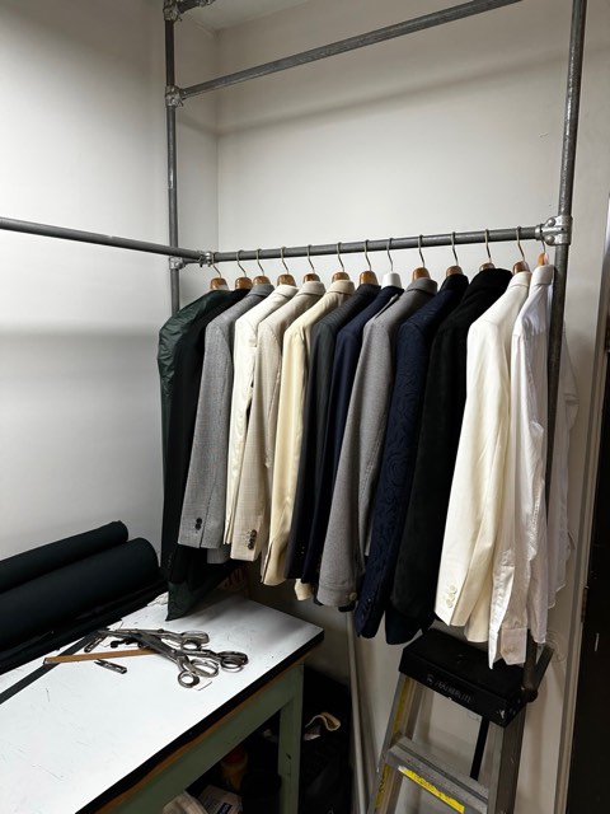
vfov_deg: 71.6
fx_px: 564
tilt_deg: -7.6
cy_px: 407
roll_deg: -2.1
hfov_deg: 56.8
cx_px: 305
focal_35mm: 24
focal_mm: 6.86
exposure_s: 1/120
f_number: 1.78
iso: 160
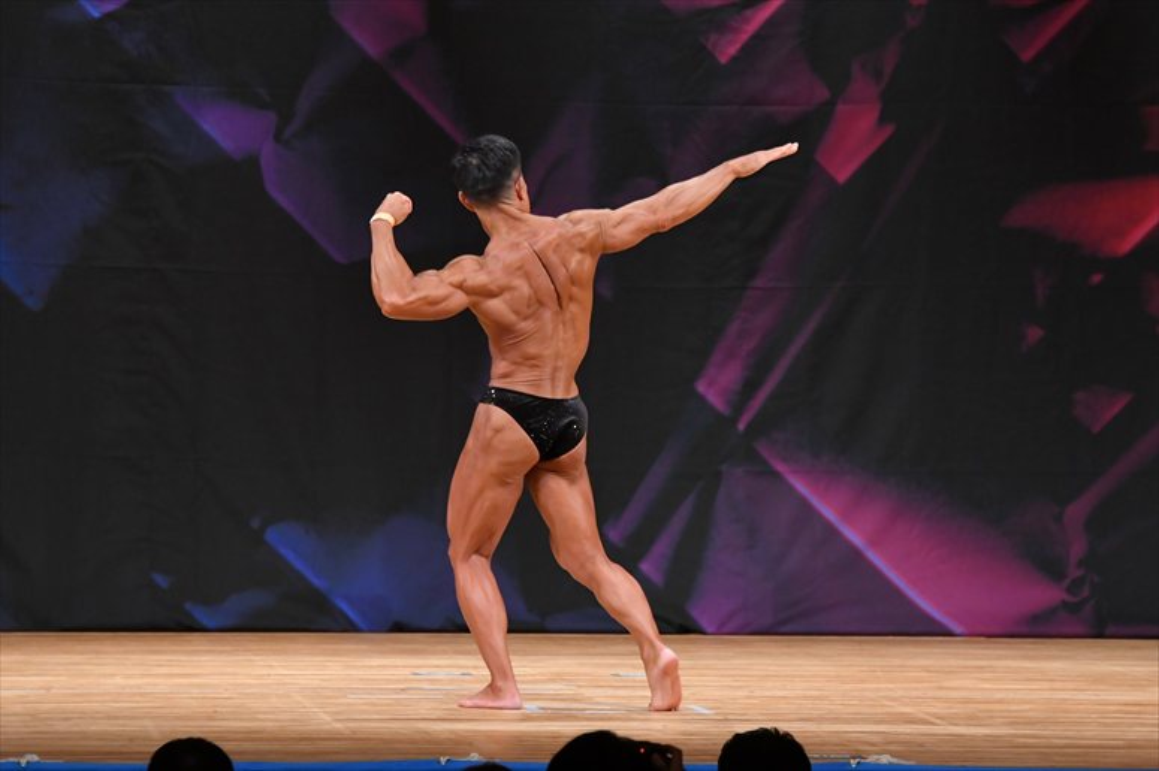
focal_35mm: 255
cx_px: 580
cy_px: 386
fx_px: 8206
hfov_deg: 8.1
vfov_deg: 5.4
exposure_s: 1/400
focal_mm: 170
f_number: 5.6
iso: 3200
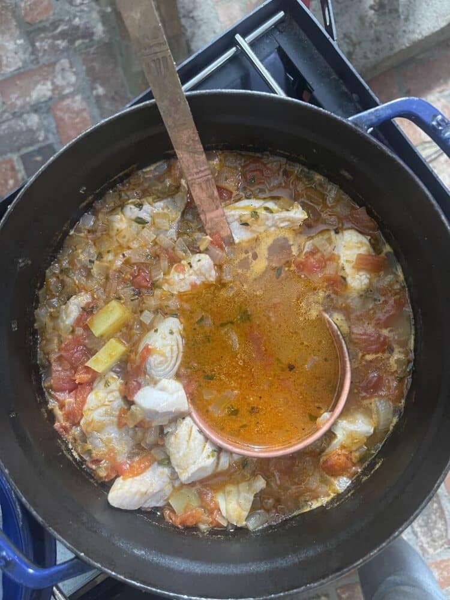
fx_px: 451
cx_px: 225
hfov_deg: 53.1
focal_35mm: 26
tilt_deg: -87.2
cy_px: 300
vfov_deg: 67.3
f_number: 1.6
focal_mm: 5.1
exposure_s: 1/40
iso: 500
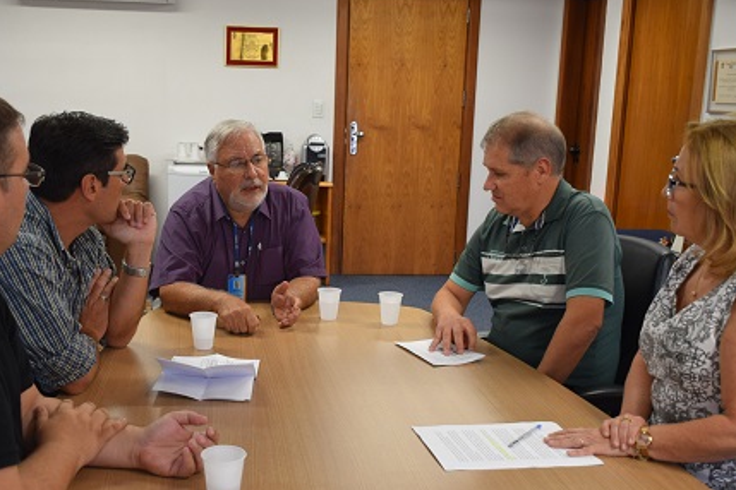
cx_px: 316
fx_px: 859
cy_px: 278
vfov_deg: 31.9
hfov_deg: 46.3
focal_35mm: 42
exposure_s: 1/60
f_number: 4
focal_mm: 20
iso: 640
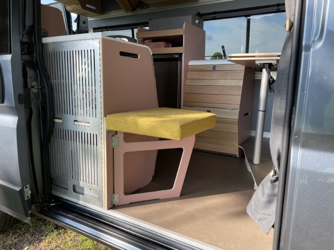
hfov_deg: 67.3
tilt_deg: -9.2
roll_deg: +1.6
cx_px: 167
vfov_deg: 53.1
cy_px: 125
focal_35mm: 26
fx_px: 251
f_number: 1.6
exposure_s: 1/535
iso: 32
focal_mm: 4.2
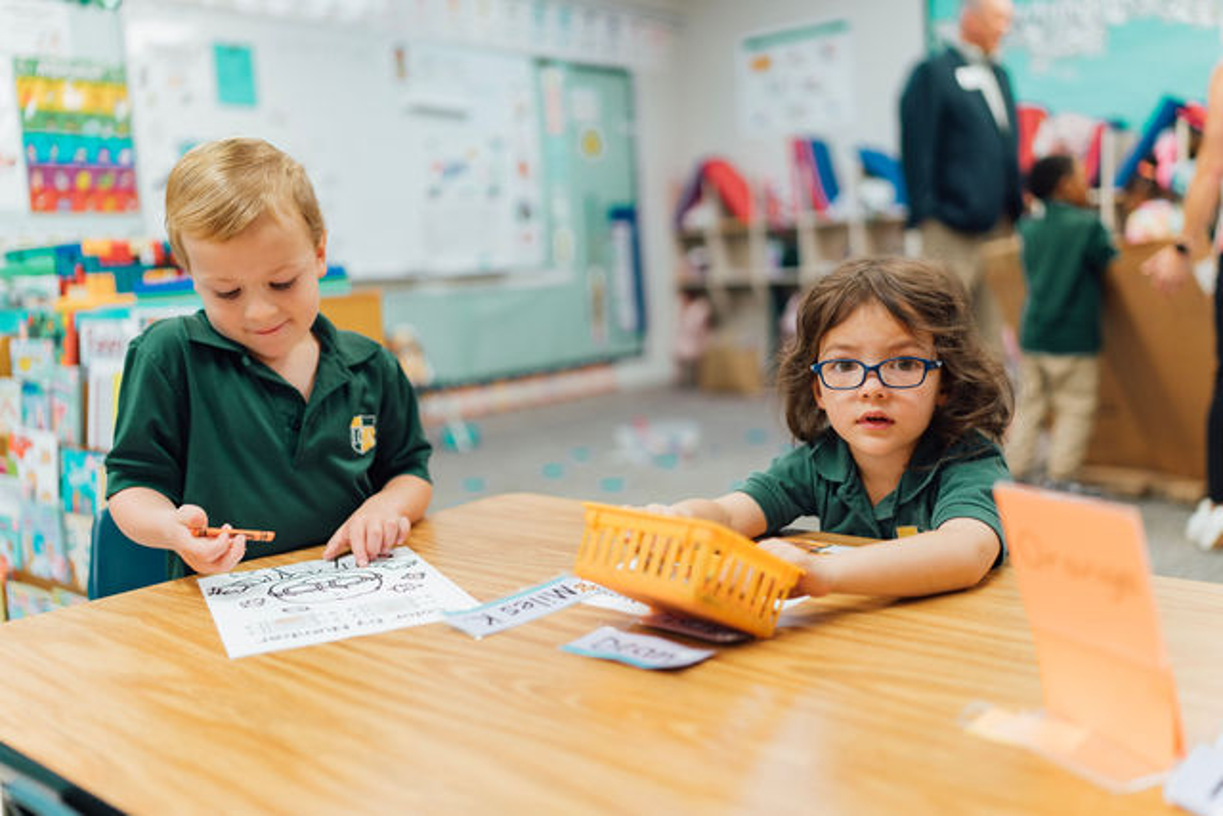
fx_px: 1189
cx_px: 612
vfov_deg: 37.9
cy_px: 408
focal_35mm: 35
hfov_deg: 54.4
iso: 320
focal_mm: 35
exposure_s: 1/160
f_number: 1.4
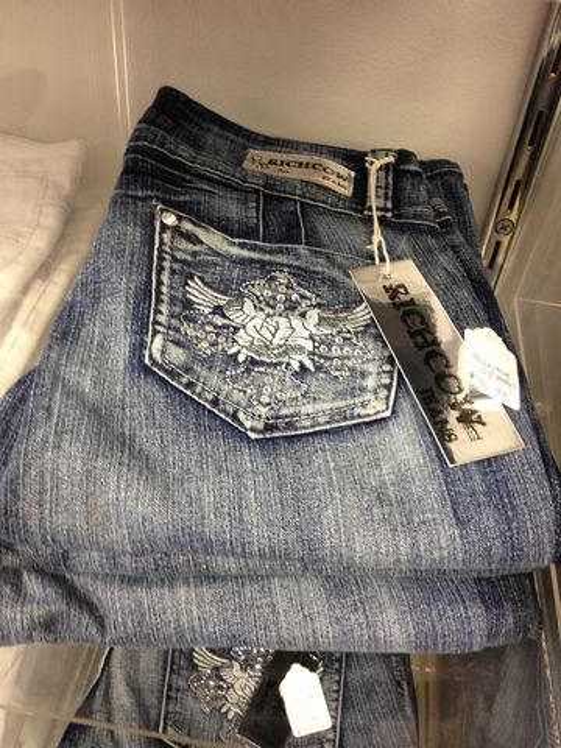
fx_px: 756
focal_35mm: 35
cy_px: 374
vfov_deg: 52.6
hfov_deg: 40.7
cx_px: 280
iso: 160
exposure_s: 1/20
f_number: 2.4
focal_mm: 4.28
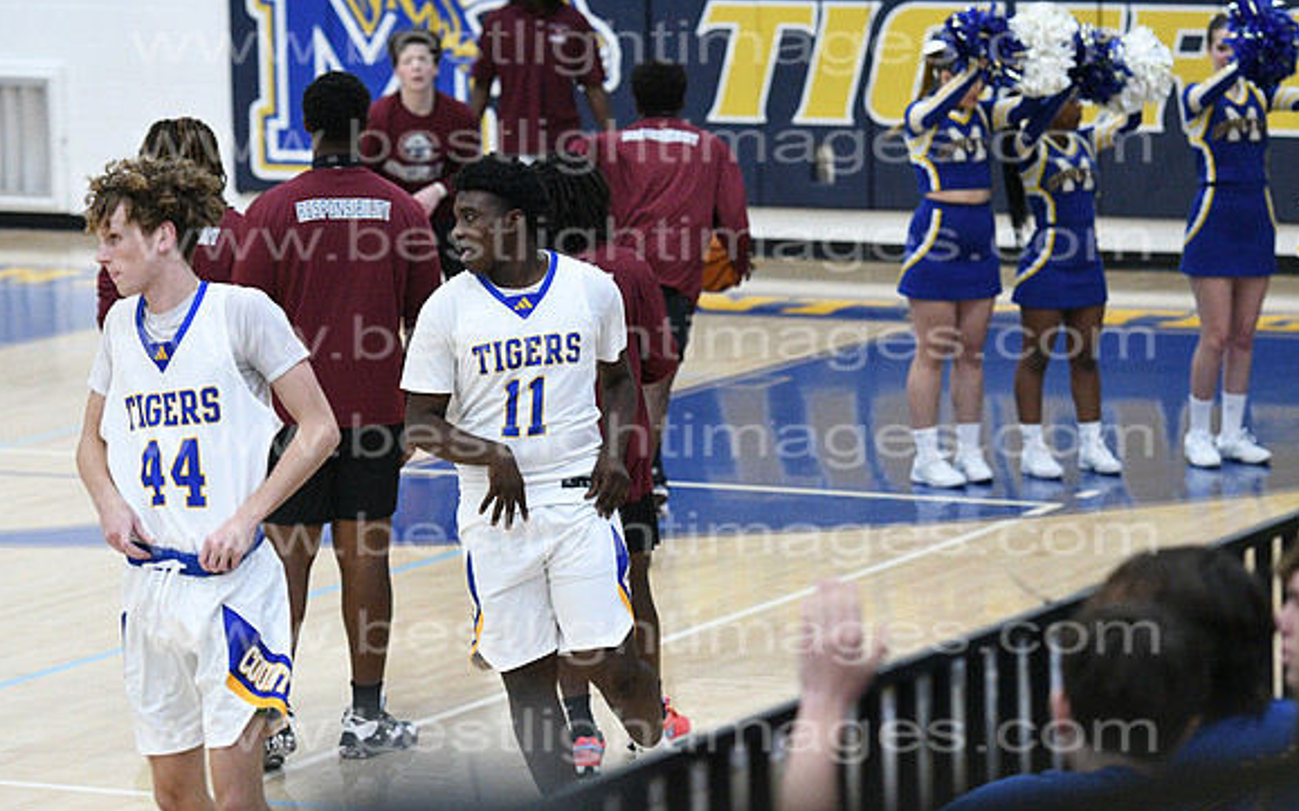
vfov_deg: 7.6
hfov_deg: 12.2
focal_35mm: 172
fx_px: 6088
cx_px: 650
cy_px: 392
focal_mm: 112
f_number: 4
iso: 7200
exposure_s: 1/640
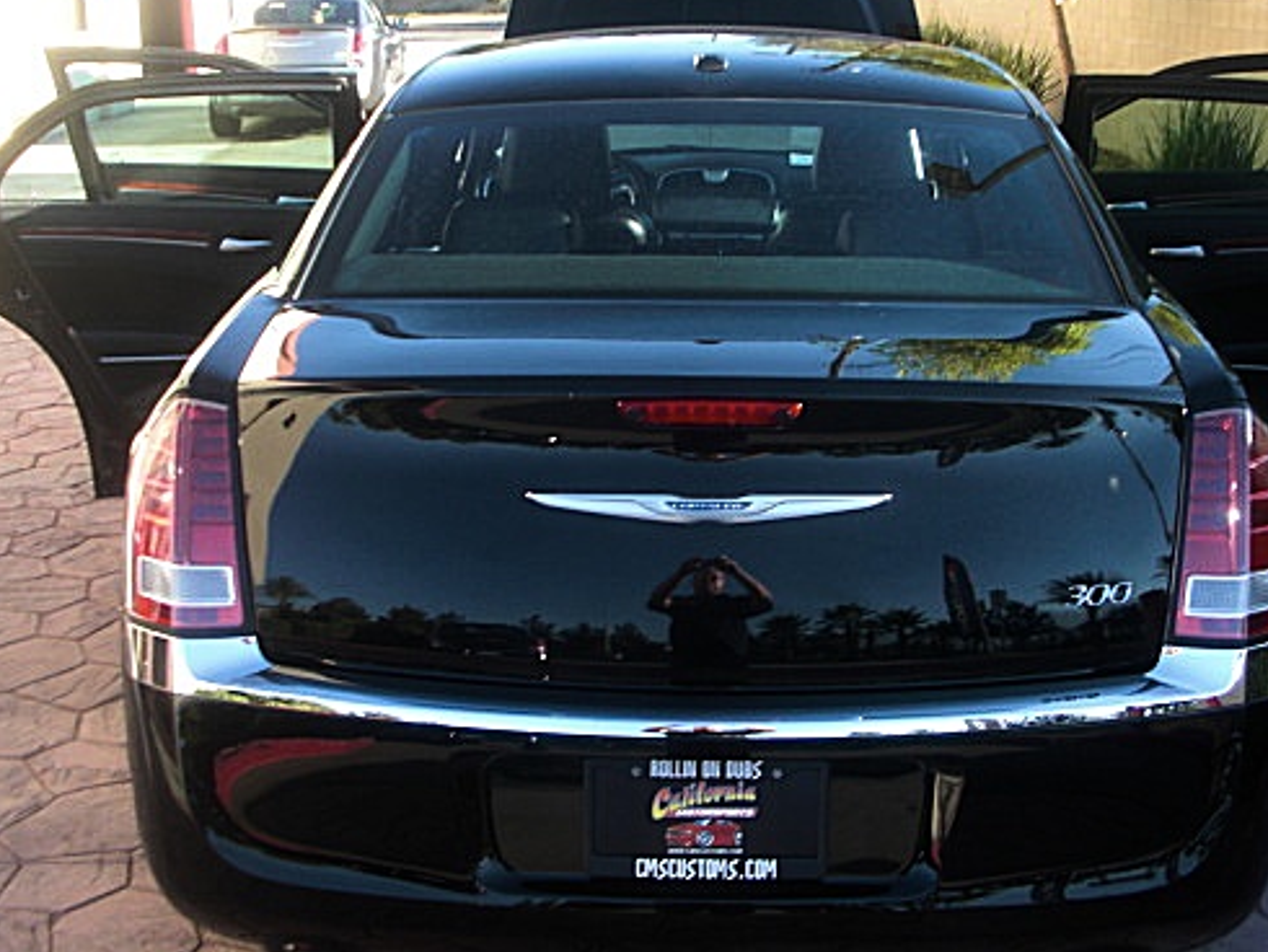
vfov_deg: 30.9
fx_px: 1722
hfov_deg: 40.4
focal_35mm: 47
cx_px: 694
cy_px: 416
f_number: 2.8
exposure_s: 1/125
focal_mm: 6.3
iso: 50
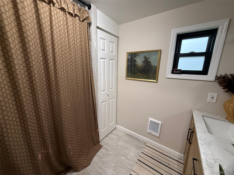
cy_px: 88
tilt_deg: -10.8
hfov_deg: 102.1
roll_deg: -1.8
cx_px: 117
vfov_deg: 85.7
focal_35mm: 14
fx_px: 95
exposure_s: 1/60
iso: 250
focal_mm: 2.22
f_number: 2.2
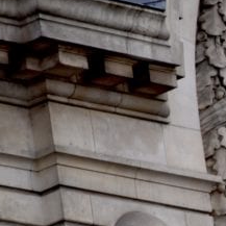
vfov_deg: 1.6
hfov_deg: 1.6
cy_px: 167
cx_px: 450
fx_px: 8206
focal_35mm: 1111
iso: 200
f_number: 6.3
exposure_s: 1/800
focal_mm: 185
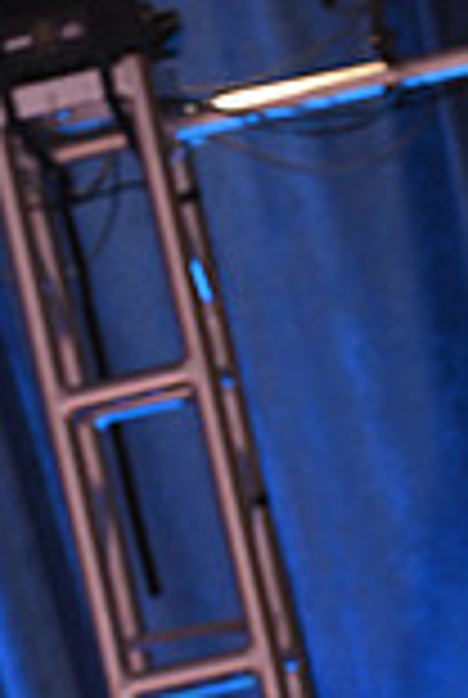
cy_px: 1162
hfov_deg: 3.0
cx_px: 826
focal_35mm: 456
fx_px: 8852
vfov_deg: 4.5
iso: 2000
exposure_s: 1/250
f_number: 5
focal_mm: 122
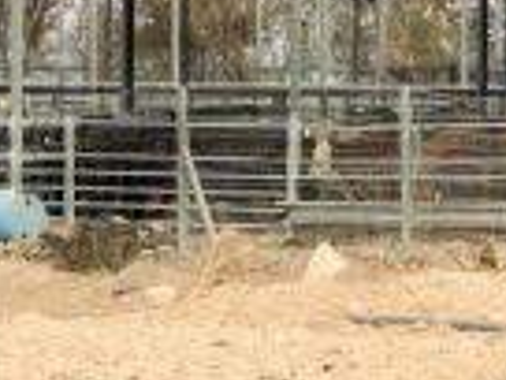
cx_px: 340
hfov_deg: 2.6
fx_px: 11241
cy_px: -39
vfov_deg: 1.9
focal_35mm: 769
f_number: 4.6
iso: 80
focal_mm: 40.1
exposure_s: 1/250
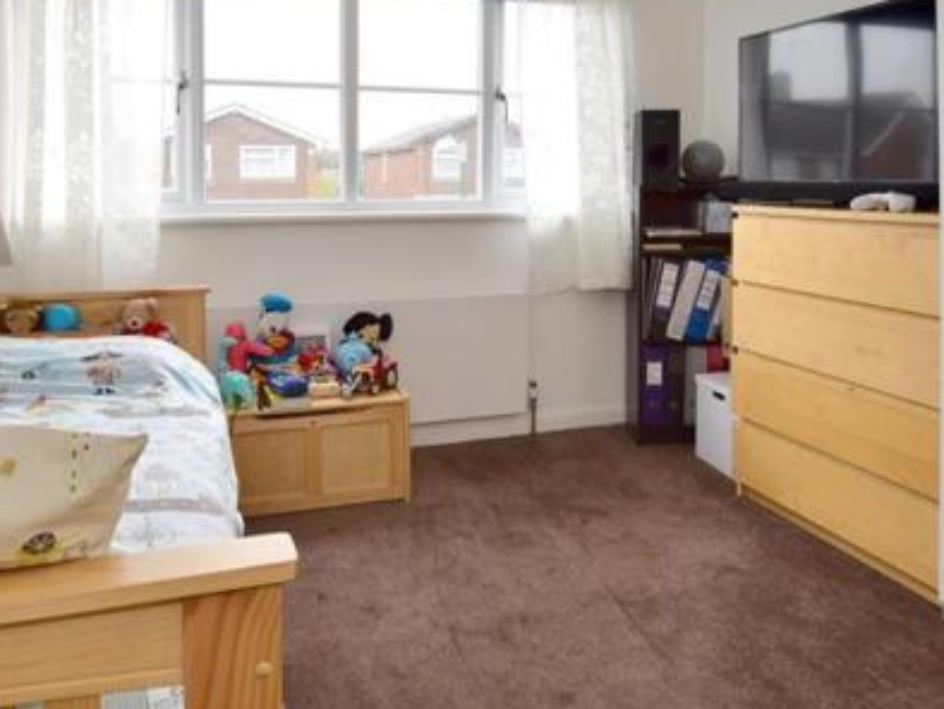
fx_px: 655
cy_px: 265
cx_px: 544
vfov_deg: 56.2
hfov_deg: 71.1
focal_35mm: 24
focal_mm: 10
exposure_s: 1/25
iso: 400
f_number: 11
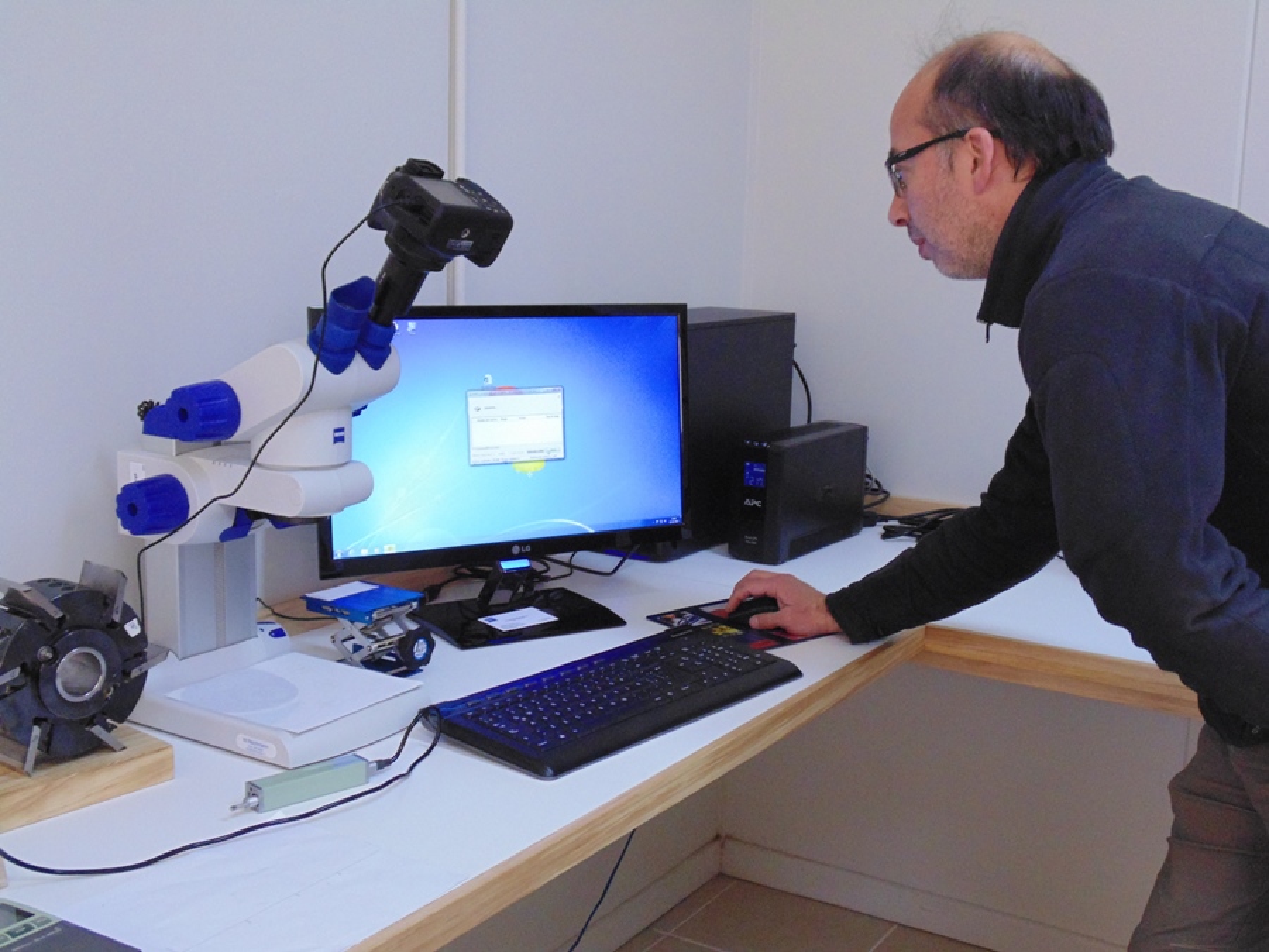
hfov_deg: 45.8
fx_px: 1503
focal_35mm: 41
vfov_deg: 35.1
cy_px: 476
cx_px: 634
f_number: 3.6
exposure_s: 1/40
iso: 500
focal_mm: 7.4
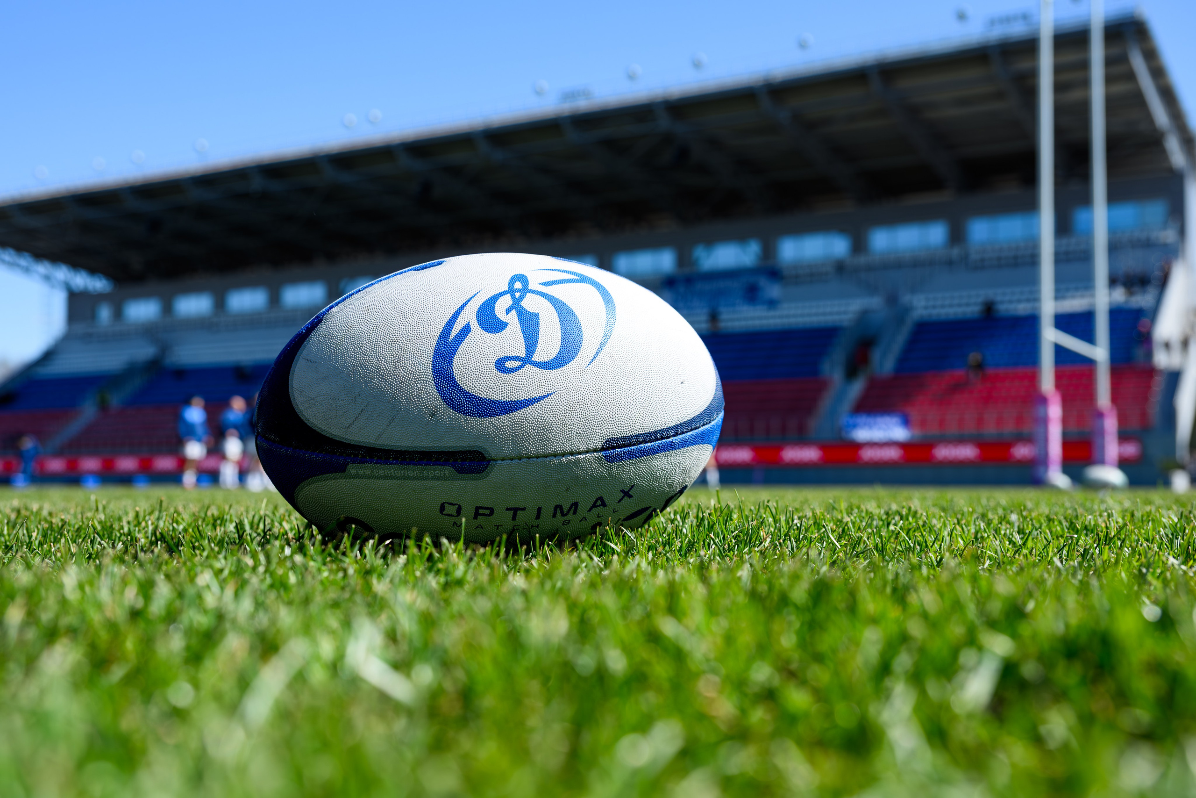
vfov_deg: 32.8
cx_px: 554
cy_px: 428
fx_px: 1355
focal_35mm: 41
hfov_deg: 47.6
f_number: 5.6
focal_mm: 38
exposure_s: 1/500
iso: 100
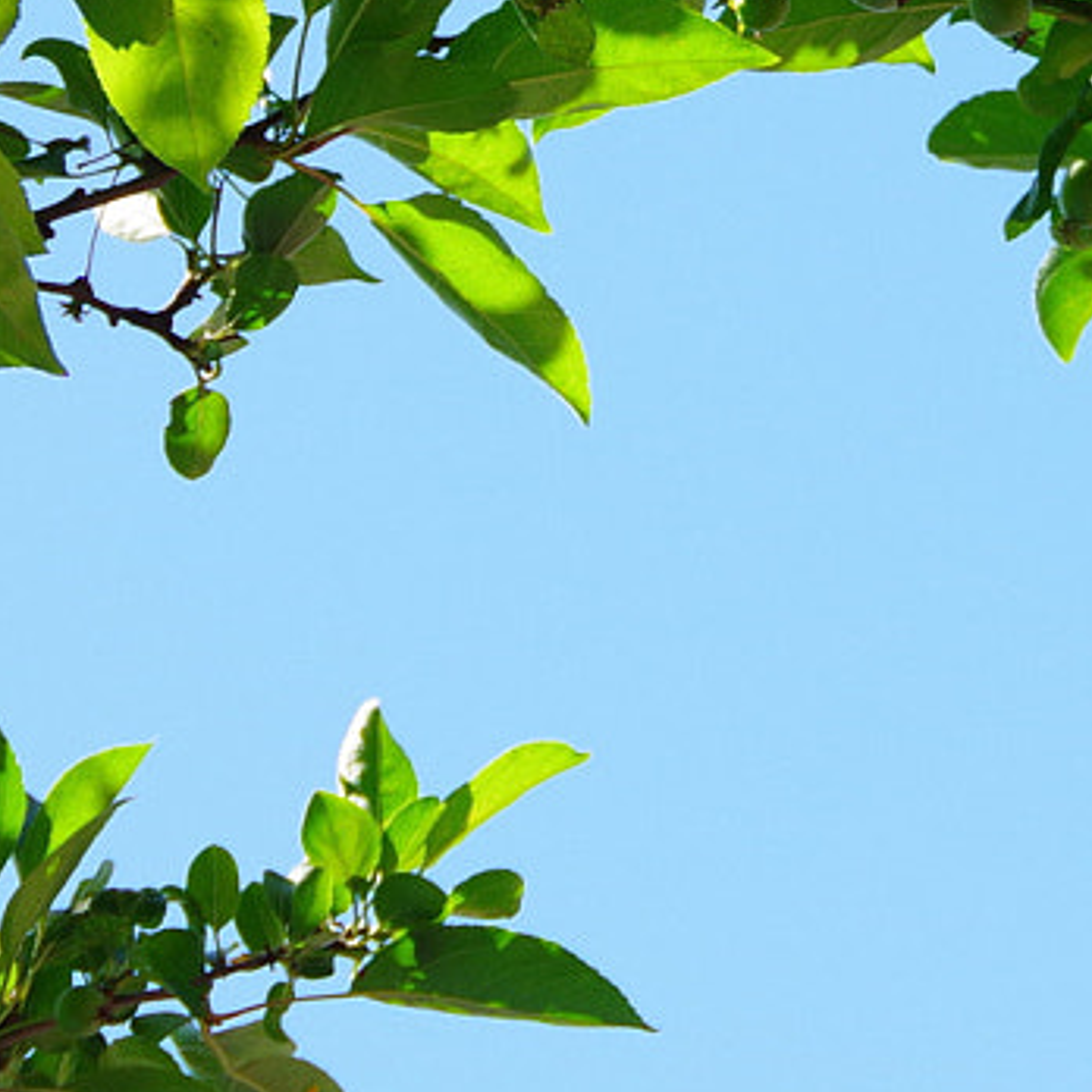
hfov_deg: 5.6
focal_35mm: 309
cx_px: 1192
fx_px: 11028
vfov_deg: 5.6
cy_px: -257
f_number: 5.6
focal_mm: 53
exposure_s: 1/320
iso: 200
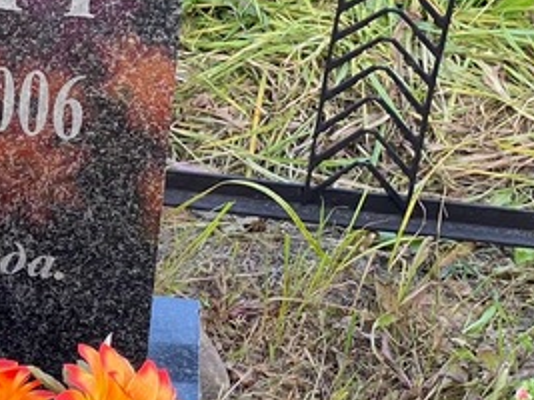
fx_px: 2405
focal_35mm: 156
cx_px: -172
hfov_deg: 12.3
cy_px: -38
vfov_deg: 9.4
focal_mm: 6
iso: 80
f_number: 2
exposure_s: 1/122
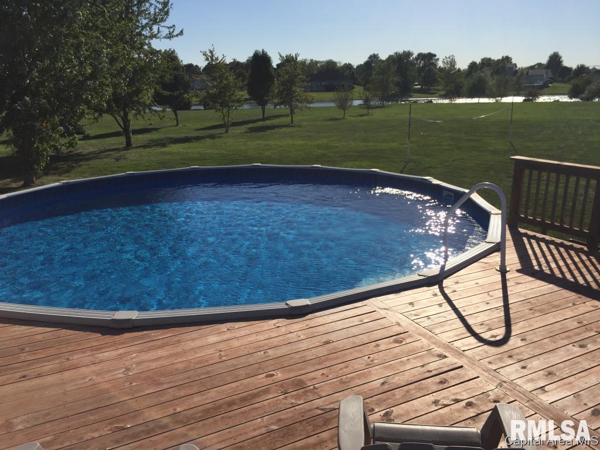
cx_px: 300
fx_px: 503
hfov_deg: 61.7
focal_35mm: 29
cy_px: 225
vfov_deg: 48.2
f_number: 2.2
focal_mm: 4.15
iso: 32
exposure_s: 1/4950
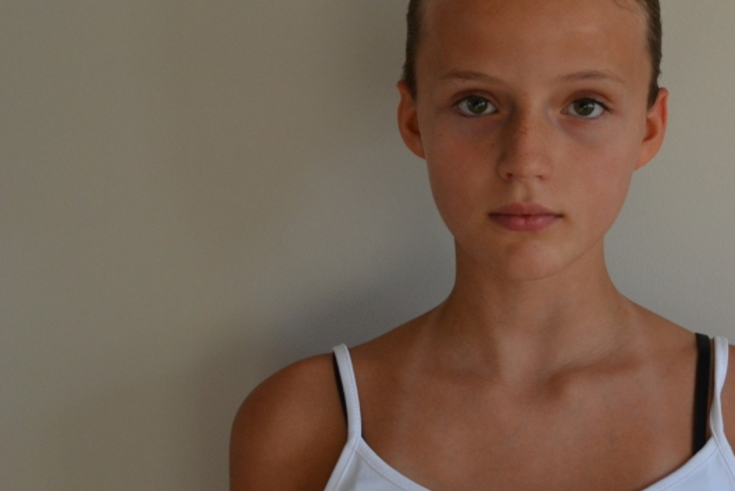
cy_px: 179
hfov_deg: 15.0
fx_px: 2777
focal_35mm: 136
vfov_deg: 10.1
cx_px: 546
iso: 800
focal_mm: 60
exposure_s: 1/60
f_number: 4.8
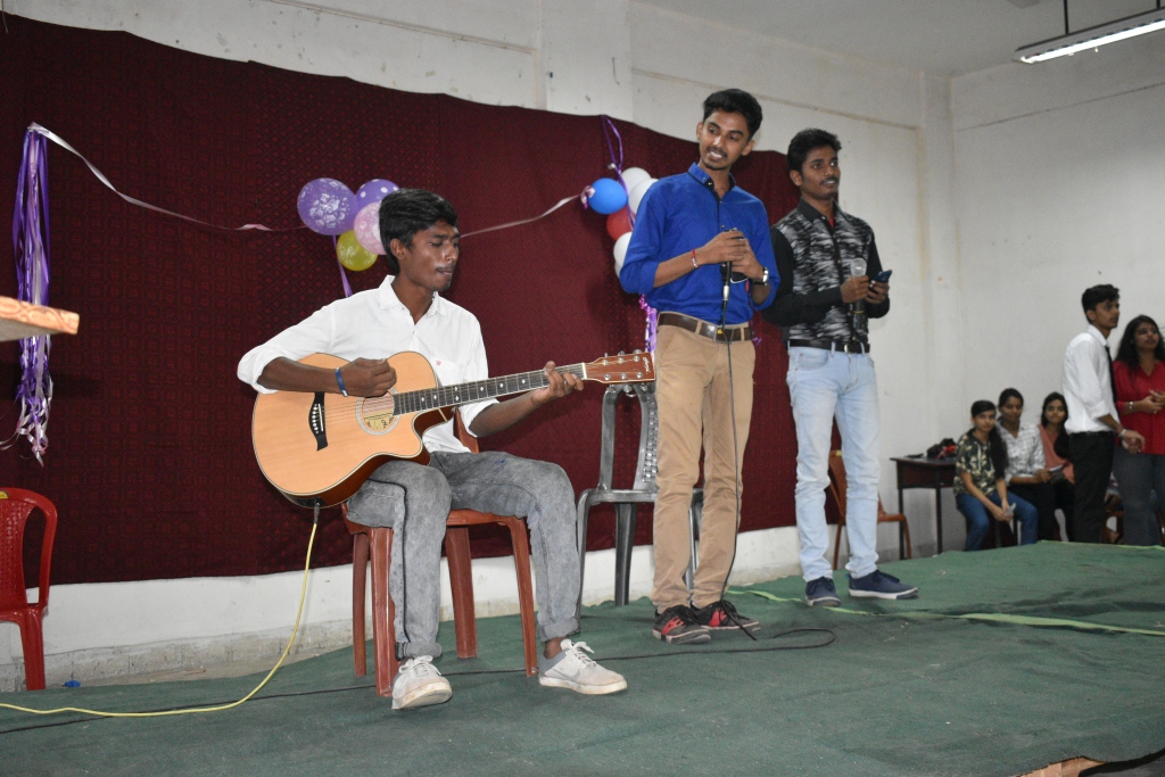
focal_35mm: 39
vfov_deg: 34.2
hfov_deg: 49.5
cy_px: 388
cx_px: 582
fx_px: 1262
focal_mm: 26
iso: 3200
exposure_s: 1/60
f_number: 4
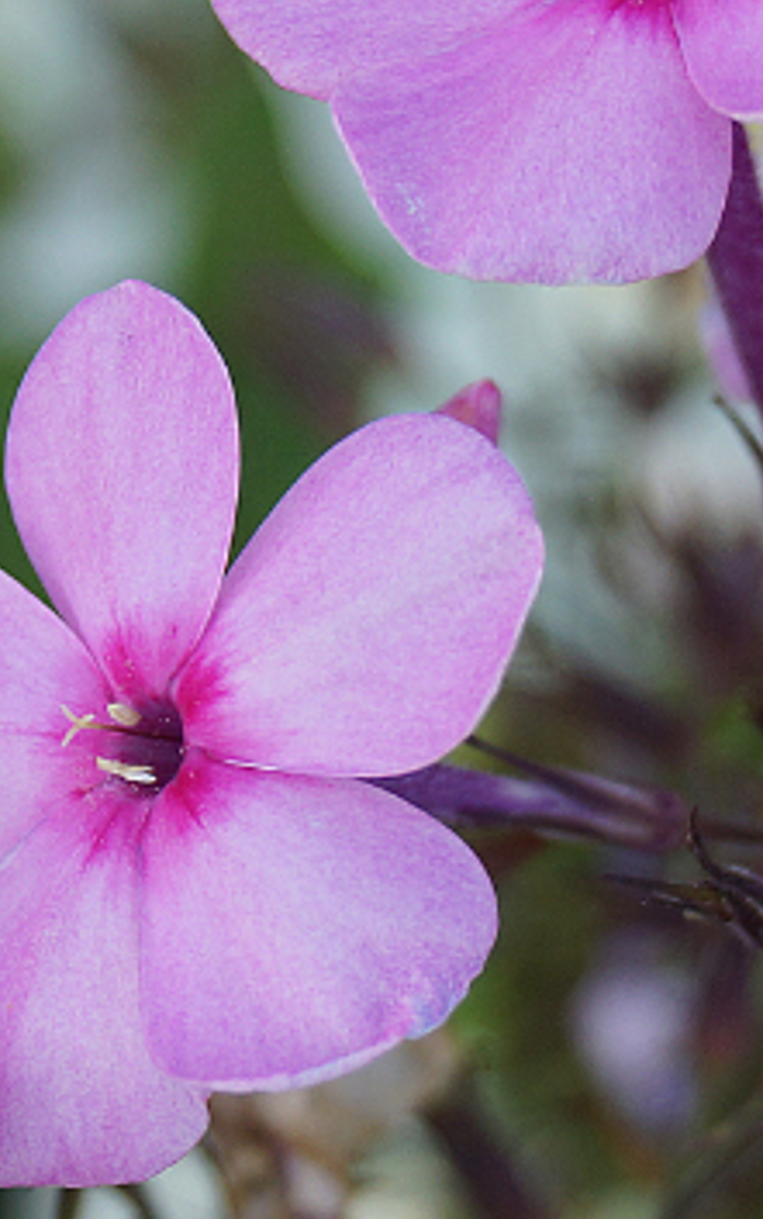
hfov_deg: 7.2
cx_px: 722
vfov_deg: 11.5
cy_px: 932
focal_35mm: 182
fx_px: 6039
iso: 100
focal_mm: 35
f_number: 5
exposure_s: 1/160
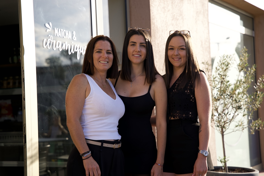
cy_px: 88
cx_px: 132
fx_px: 513
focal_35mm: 70
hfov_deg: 28.8
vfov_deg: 19.5
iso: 100
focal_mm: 70
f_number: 3.2
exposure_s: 1/500
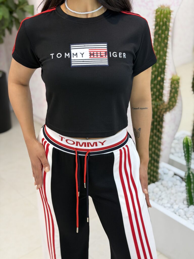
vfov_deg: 39.7
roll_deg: -0.1
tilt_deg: -25.4
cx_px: 97
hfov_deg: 30.3
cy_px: 130
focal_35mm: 48
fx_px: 359
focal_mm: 6.76
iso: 50
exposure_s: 1/146
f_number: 1.78
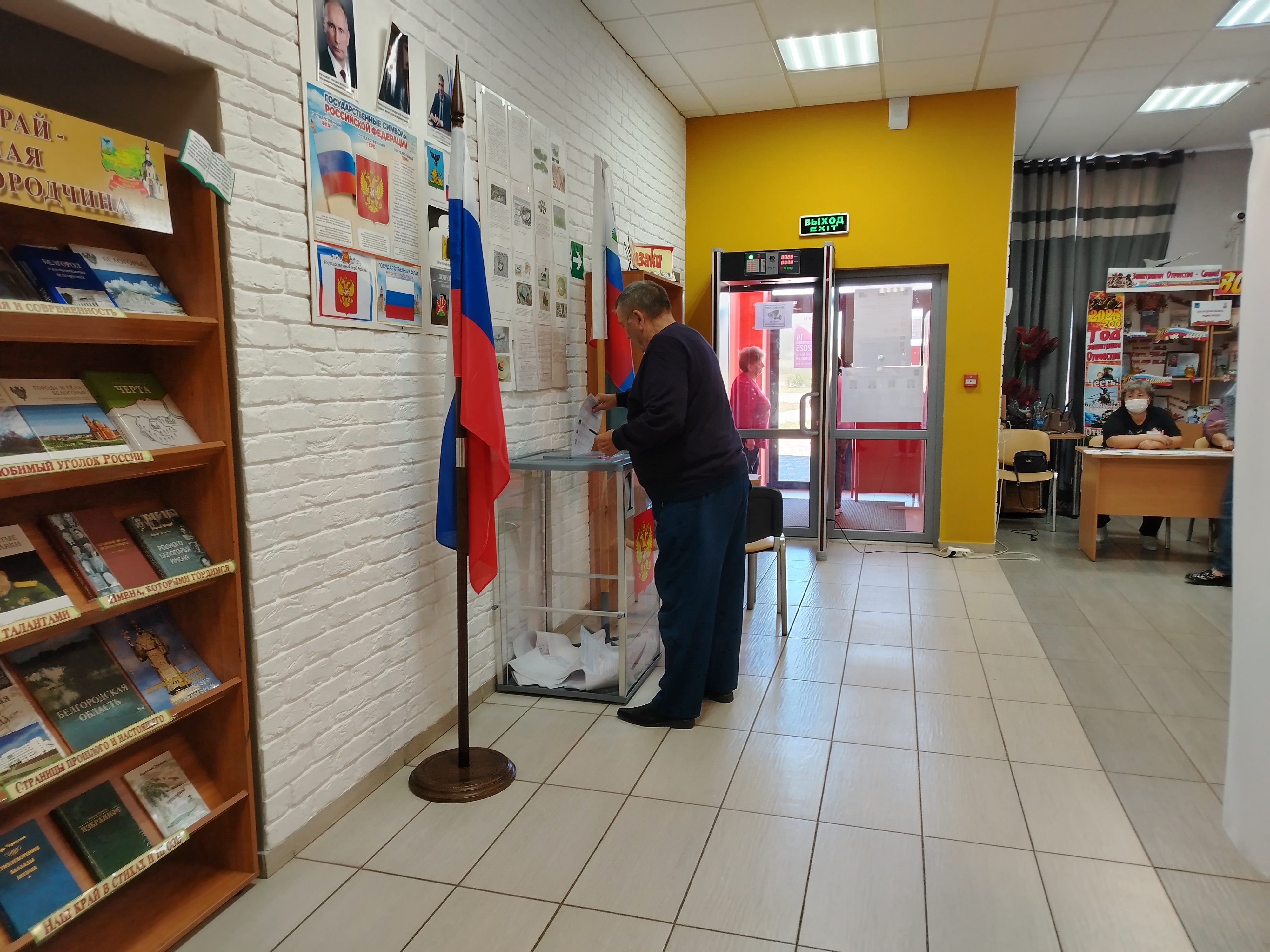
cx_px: 635
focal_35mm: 24
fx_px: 881
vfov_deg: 56.8
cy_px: 476
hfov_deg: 71.6
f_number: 1.75
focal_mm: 5.25
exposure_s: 1/50
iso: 423
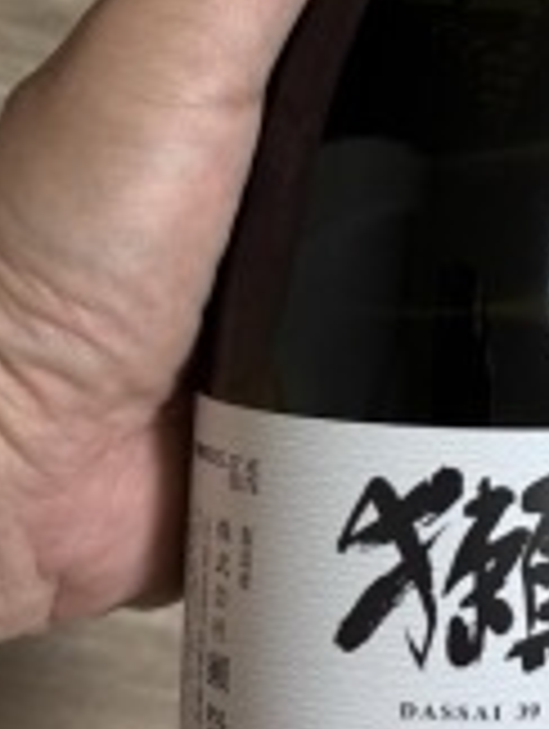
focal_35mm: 71
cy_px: 112
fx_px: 1497
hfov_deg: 20.3
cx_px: 522
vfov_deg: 26.7
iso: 200
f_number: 1.78
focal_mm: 6.76
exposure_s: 1/60
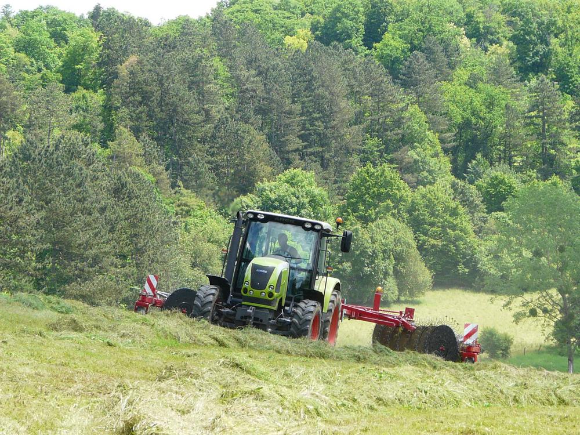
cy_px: 218
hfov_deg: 9.5
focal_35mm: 209
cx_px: 290
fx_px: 3502
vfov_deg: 7.1
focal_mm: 21.6
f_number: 4.5
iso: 100
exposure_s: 1/200
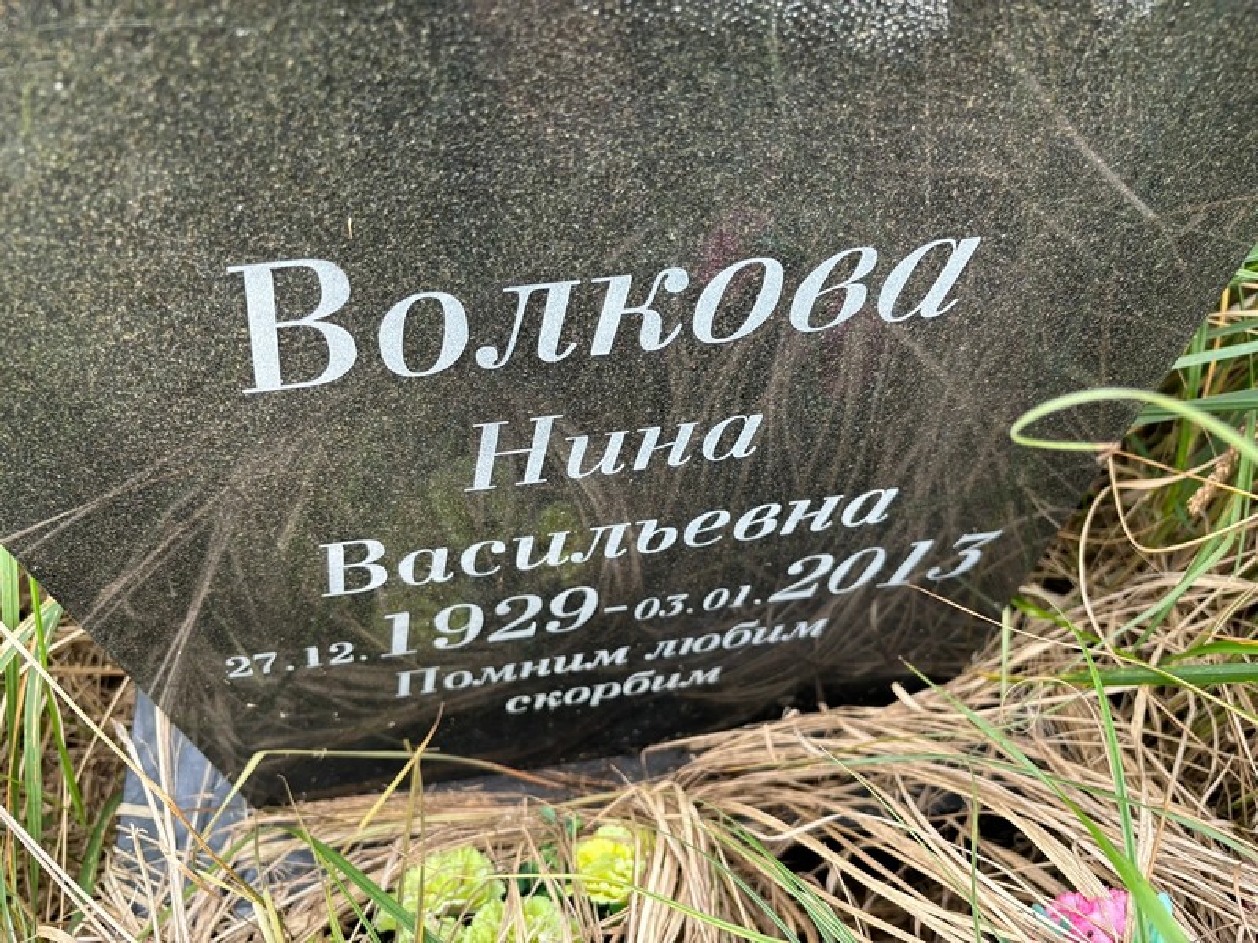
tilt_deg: -55.1
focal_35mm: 26
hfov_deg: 67.3
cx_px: 629
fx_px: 945
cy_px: 472
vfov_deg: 53.1
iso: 64
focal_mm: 5.96
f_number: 1.6
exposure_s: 1/121
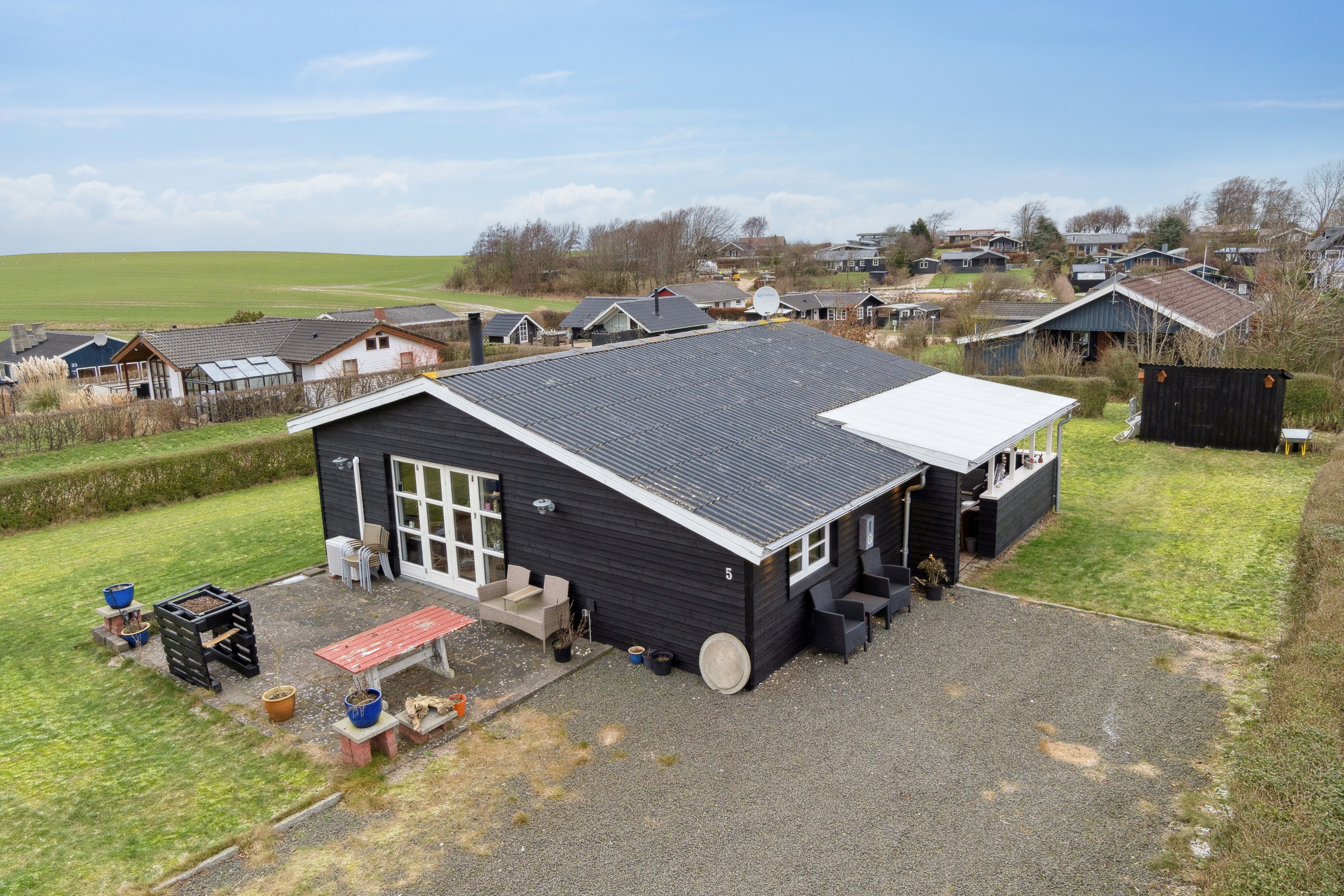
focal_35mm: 22
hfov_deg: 77.3
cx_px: 672
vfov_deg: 56.1
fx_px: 840
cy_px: 448
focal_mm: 15
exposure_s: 1/60
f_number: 7.1
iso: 400
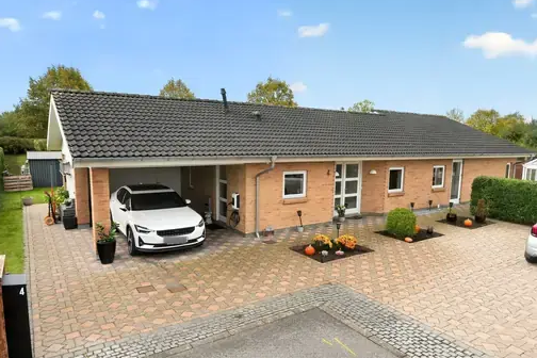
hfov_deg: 71.5
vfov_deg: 51.2
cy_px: 191
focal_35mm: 25
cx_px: 281
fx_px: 373
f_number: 8
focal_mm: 21
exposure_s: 1/160
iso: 400
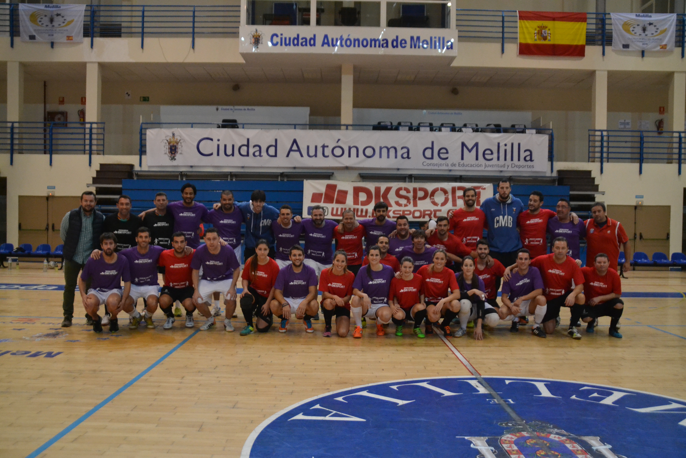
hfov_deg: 57.2
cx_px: 343
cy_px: 229
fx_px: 629
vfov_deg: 40.0
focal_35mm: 33
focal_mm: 22
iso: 2500
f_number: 3.5
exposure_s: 1/500
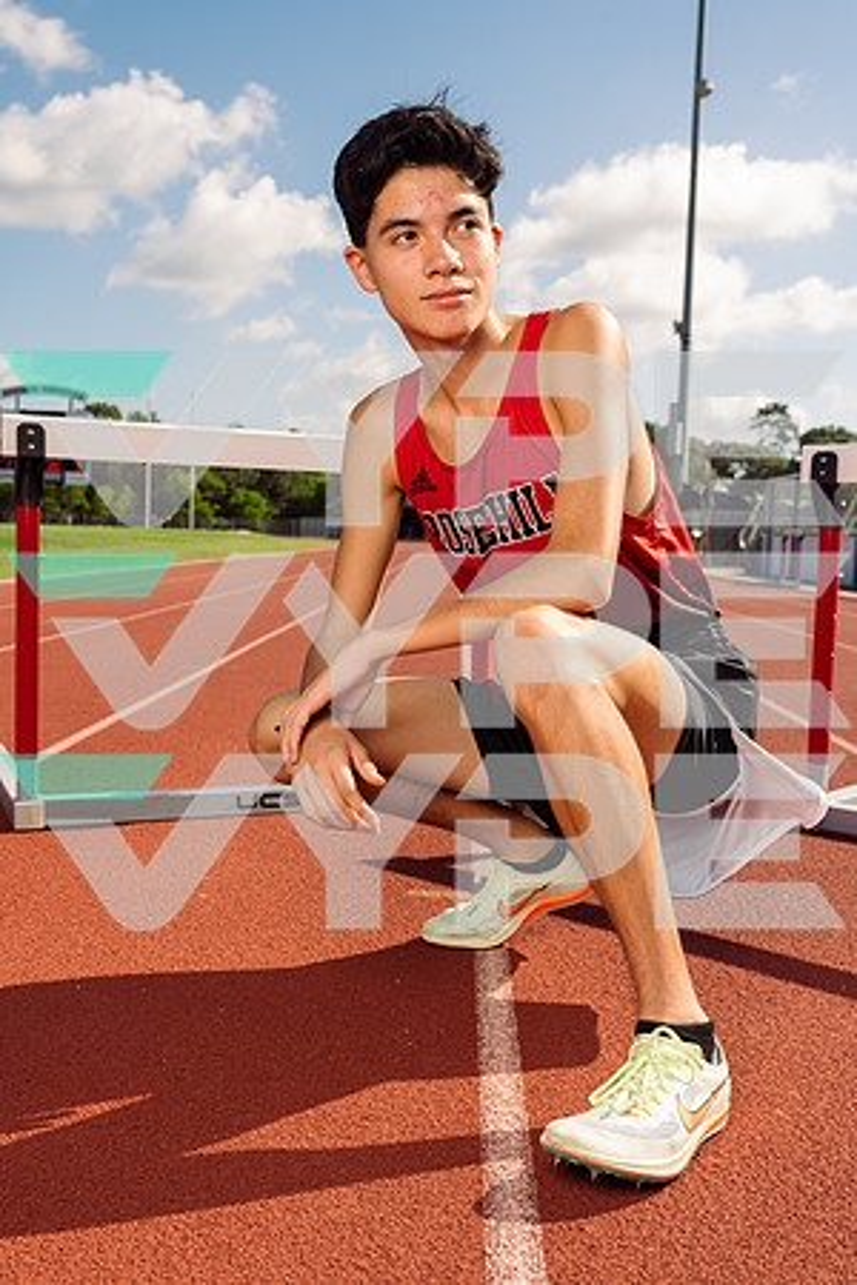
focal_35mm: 36
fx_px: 1285
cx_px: 428
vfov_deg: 53.1
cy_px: 642
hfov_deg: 36.9
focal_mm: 36
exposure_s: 1/200
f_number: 7.1
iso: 125
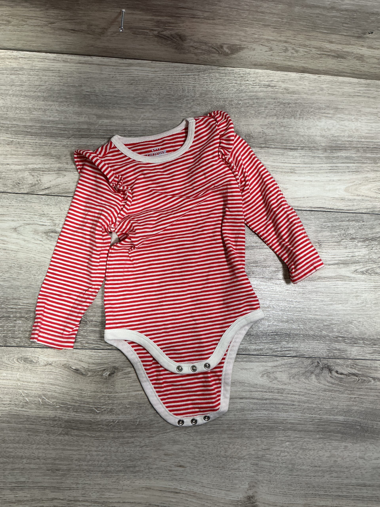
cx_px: 190
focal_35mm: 29
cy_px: 254
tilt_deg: -83.8
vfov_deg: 61.7
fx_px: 424
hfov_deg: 48.2
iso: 50
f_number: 1.8
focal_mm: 3
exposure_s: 1/50
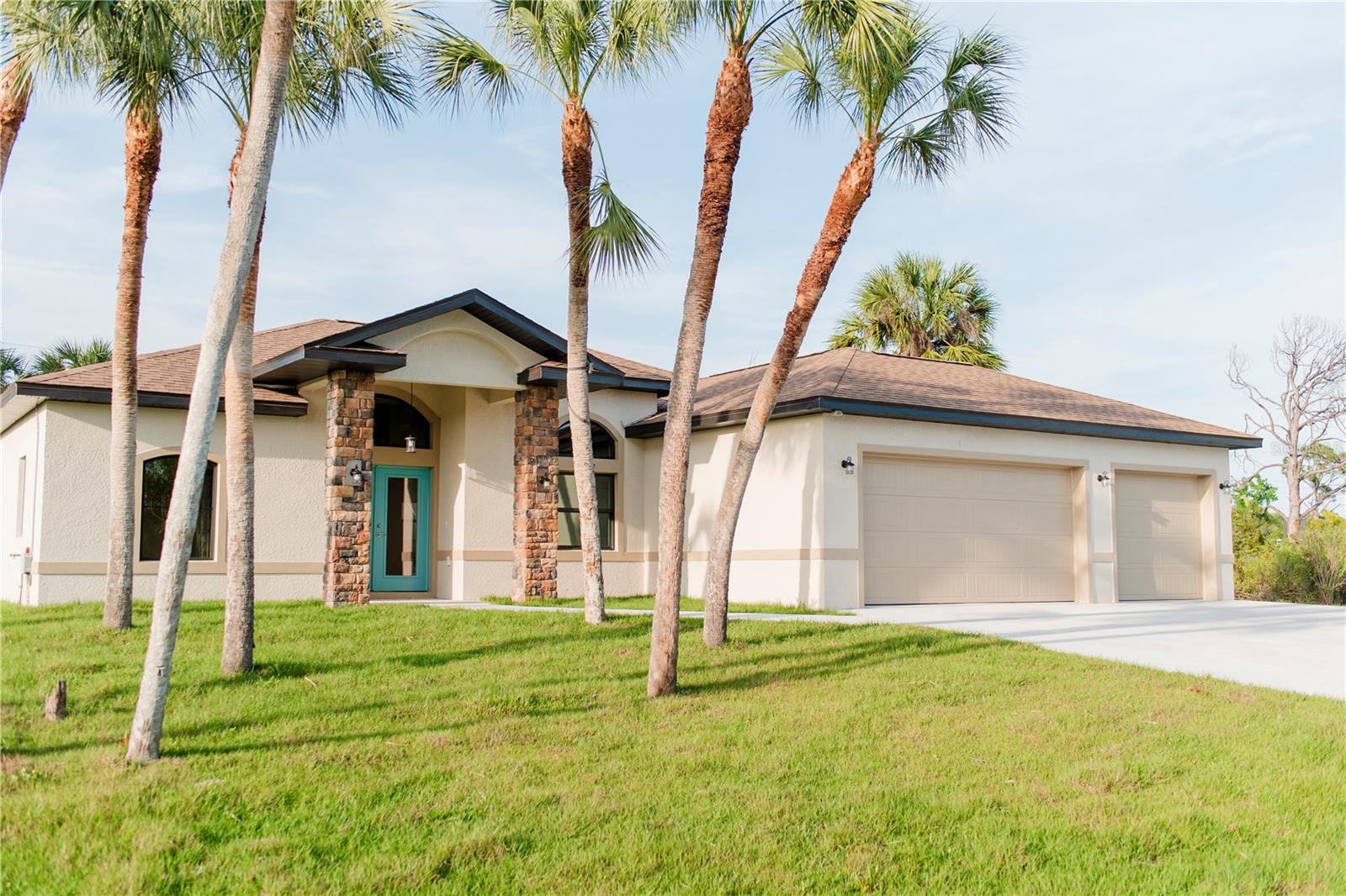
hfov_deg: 54.4
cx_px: 673
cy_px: 448
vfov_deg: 37.8
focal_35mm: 35
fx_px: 1308
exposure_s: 1/2500
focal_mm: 35
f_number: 2.8
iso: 250
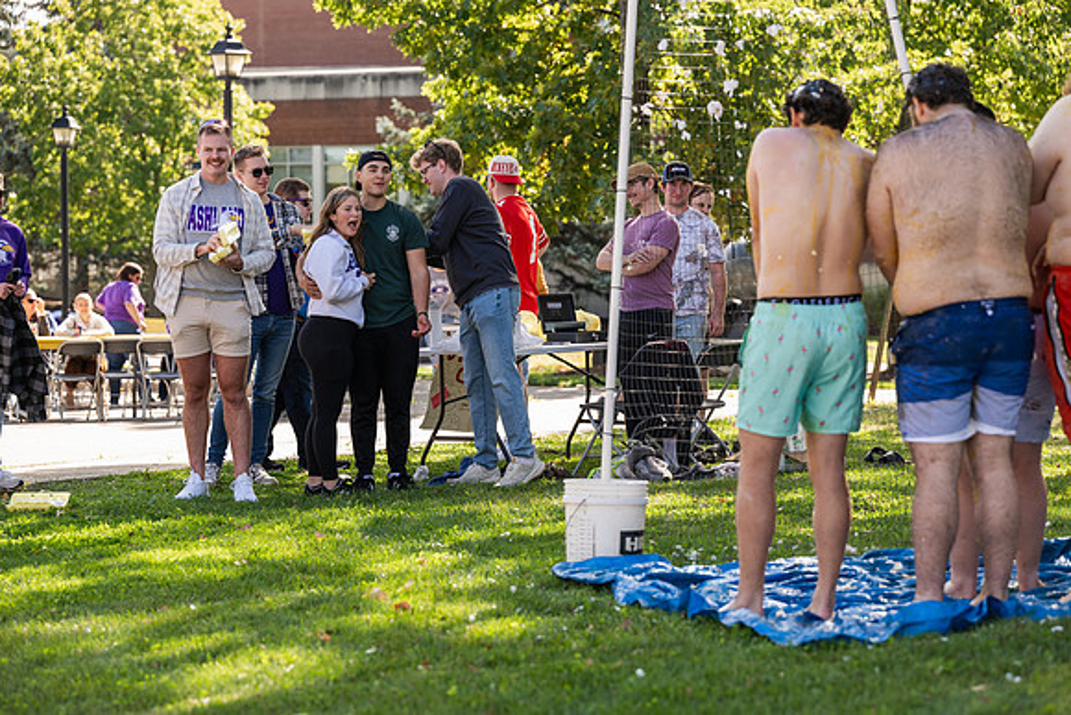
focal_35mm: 102
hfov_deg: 20.0
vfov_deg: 13.4
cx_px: 536
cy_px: 358
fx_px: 3035
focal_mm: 102
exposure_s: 1/320
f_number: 4
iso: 160
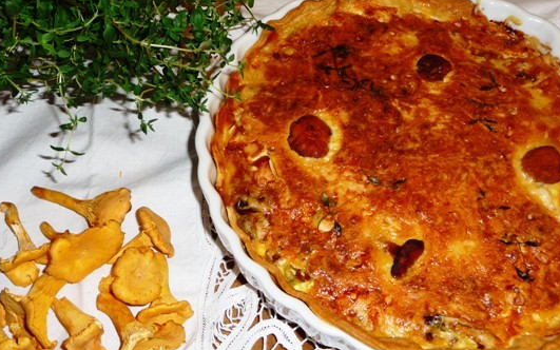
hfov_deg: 43.5
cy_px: 150
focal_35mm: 46
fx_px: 702
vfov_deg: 28.0
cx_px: 262
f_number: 3.7
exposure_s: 1/30
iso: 100
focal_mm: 6
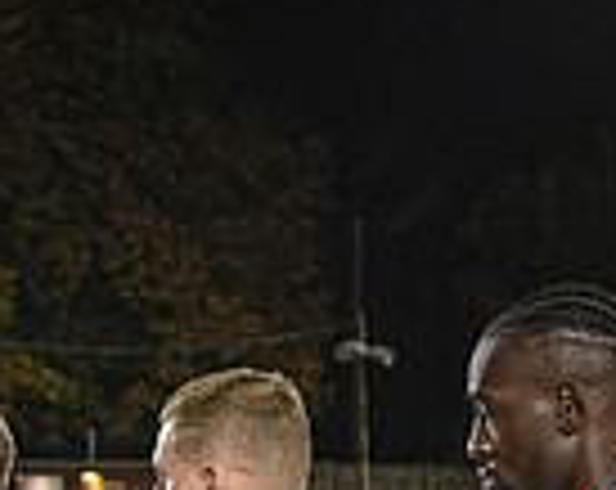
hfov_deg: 6.7
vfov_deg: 5.3
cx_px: -401
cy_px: 972
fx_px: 5148
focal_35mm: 283
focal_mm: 40
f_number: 4
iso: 4000
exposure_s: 1/400
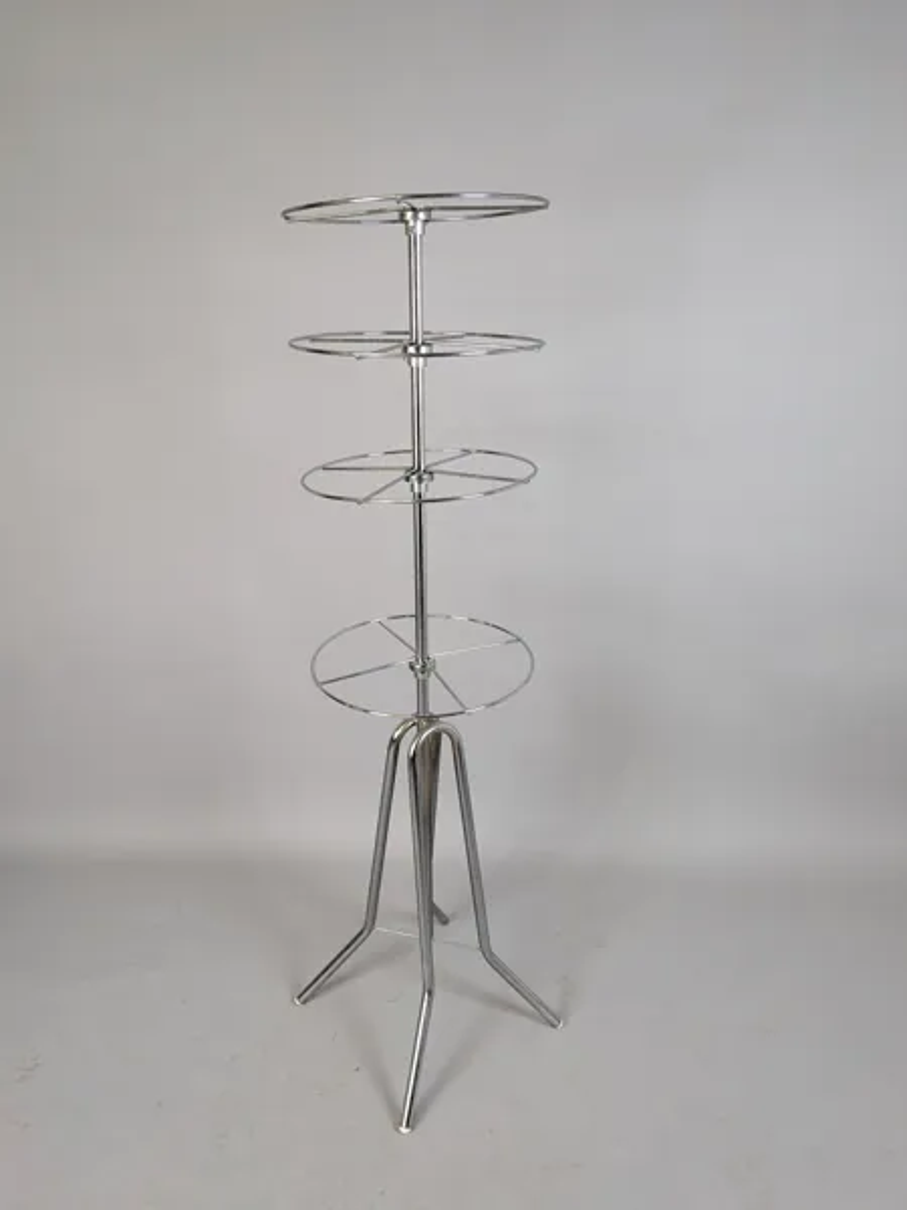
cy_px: 605
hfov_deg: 56.8
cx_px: 454
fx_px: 838
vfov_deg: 71.6
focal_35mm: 24
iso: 47
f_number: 1.7
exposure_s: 1/50
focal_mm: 4.53
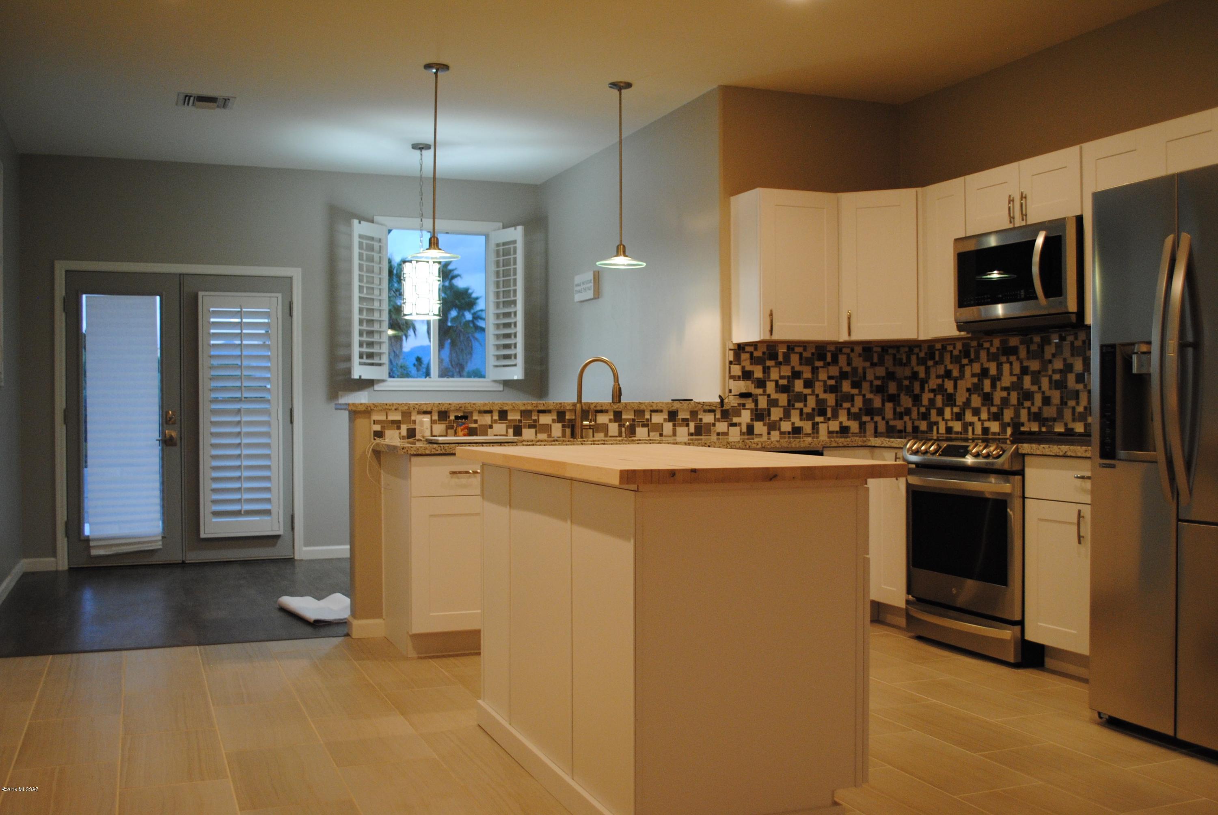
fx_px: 1219
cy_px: 408
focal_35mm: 36
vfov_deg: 37.0
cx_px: 609
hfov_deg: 53.1
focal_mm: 24
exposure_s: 1/30
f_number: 4
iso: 560
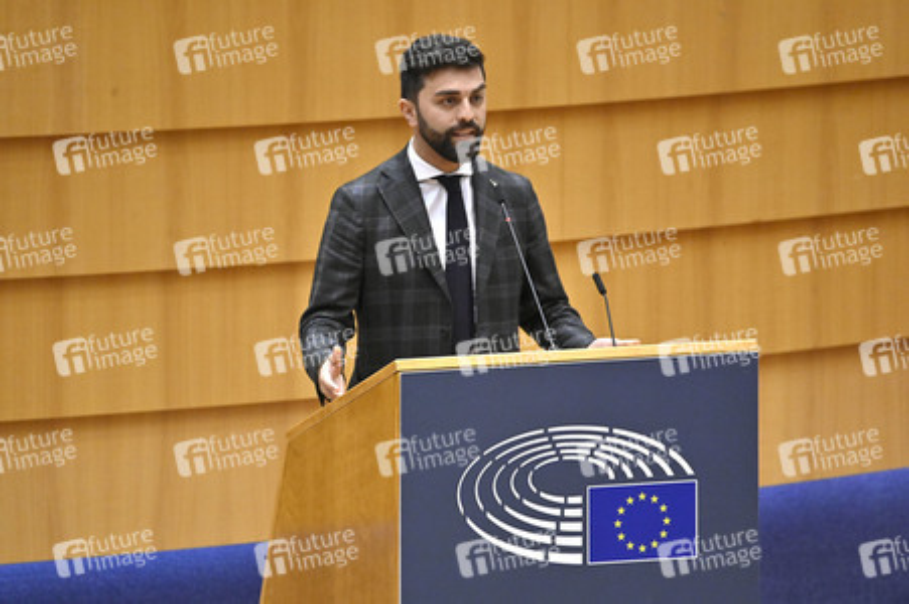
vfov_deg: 2.3
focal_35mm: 600
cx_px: 454
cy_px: 302
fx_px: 15138
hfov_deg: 3.4
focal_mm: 600
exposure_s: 1/640
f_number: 6.3
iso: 5000
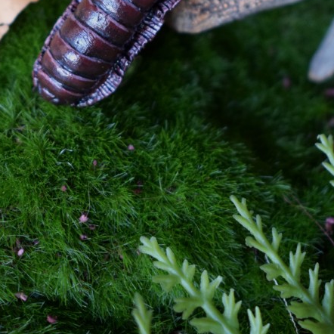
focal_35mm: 133
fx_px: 1452
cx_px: 176
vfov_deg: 12.7
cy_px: -95
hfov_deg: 13.1
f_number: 4.8
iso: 1600
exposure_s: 1/60
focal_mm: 40
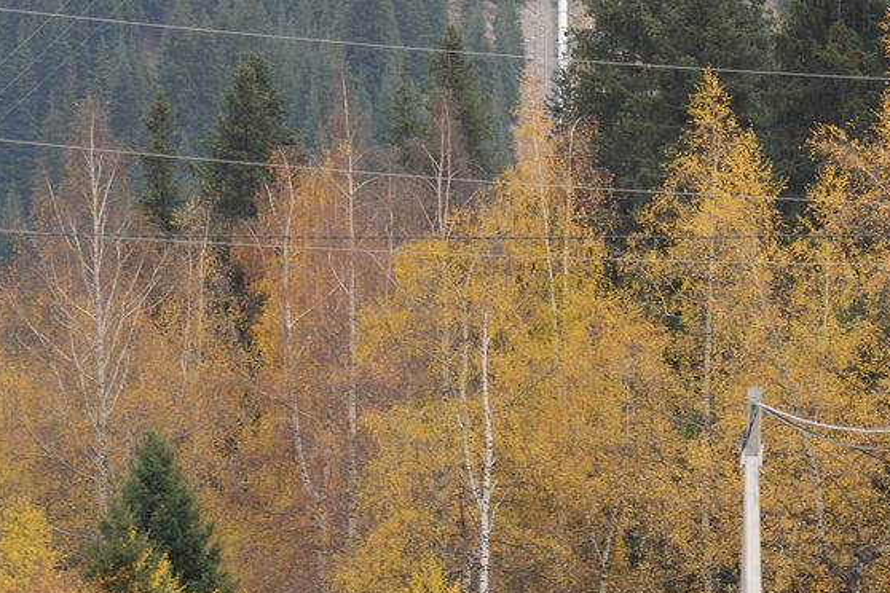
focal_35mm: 301
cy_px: 200
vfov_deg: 4.6
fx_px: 7441
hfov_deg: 6.8
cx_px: 504
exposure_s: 1/160
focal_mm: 105
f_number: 4
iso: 100
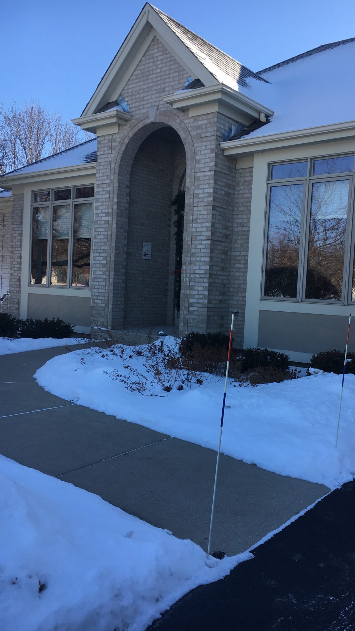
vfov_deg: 61.0
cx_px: 218
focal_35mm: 32
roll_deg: -4.0
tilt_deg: -1.6
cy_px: 317
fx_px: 536
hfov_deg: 36.5
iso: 25
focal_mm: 4.15
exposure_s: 1/712
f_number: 2.2
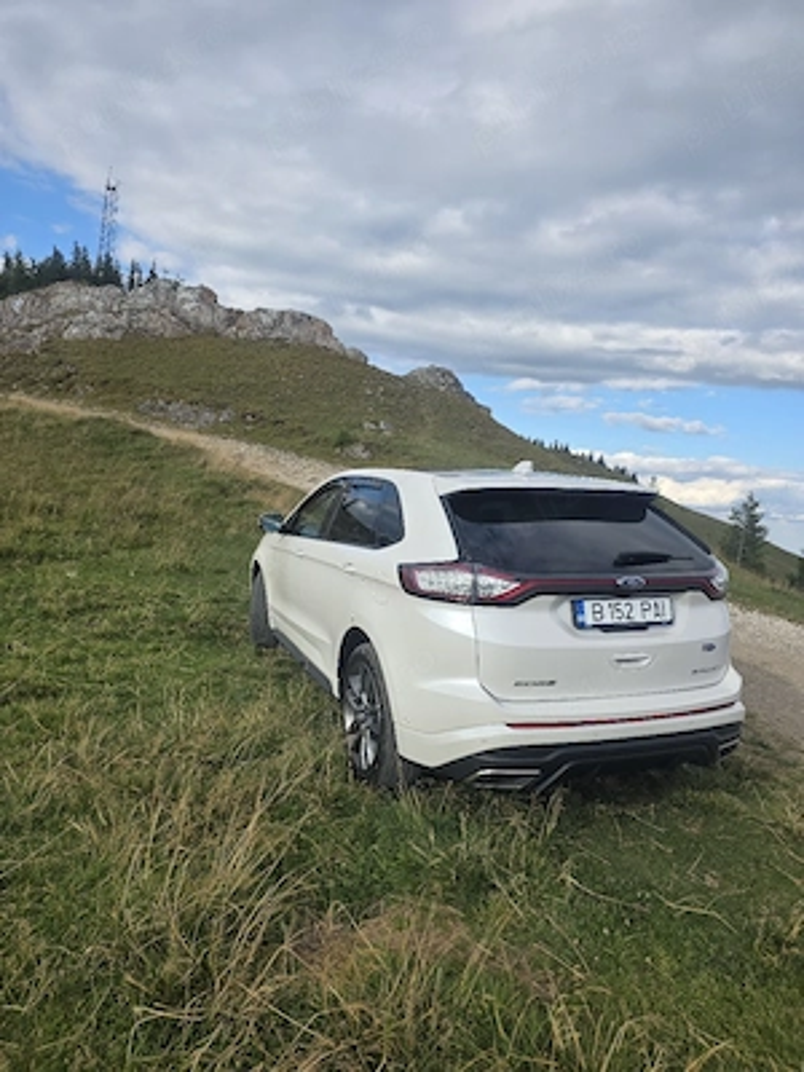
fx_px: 712
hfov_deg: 58.9
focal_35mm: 23
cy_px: 536
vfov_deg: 73.9
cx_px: 402
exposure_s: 1/3333
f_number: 1.7
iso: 80
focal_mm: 6.25
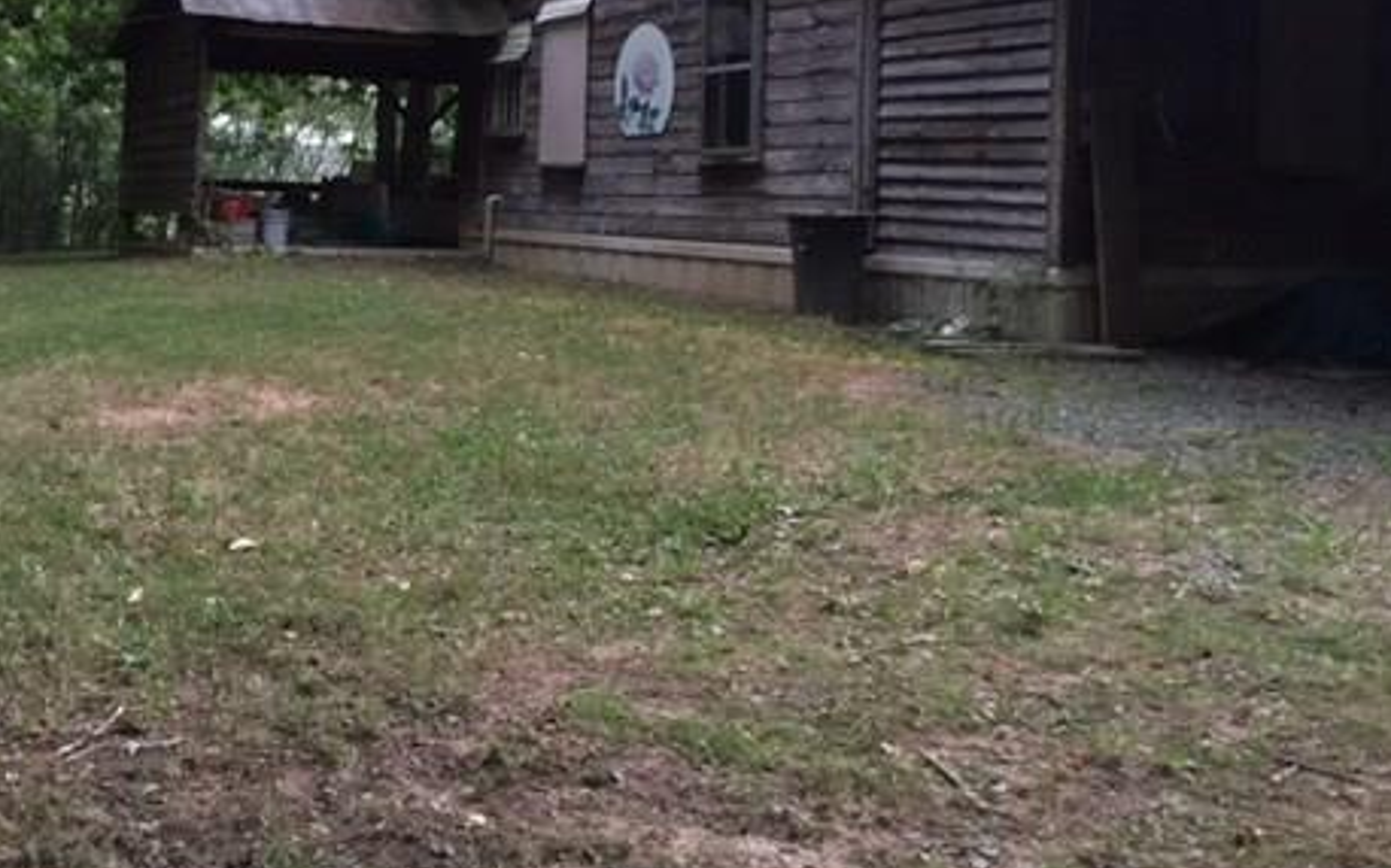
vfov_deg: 29.2
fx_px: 1630
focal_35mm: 43
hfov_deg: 46.0
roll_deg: -1.9
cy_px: 185
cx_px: 556
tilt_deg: -0.1
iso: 125
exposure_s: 1/8
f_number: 2.2
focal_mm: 4.15
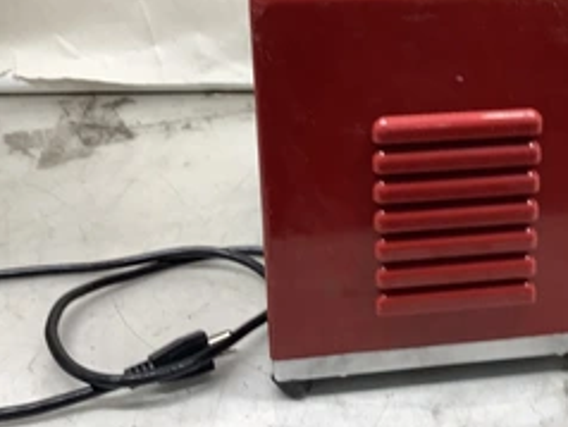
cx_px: 430
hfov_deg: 35.9
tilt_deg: -23.9
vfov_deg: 27.7
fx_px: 854
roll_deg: +1.9
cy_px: 103
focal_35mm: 52
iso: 64
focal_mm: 3.3
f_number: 2.4
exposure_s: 1/60
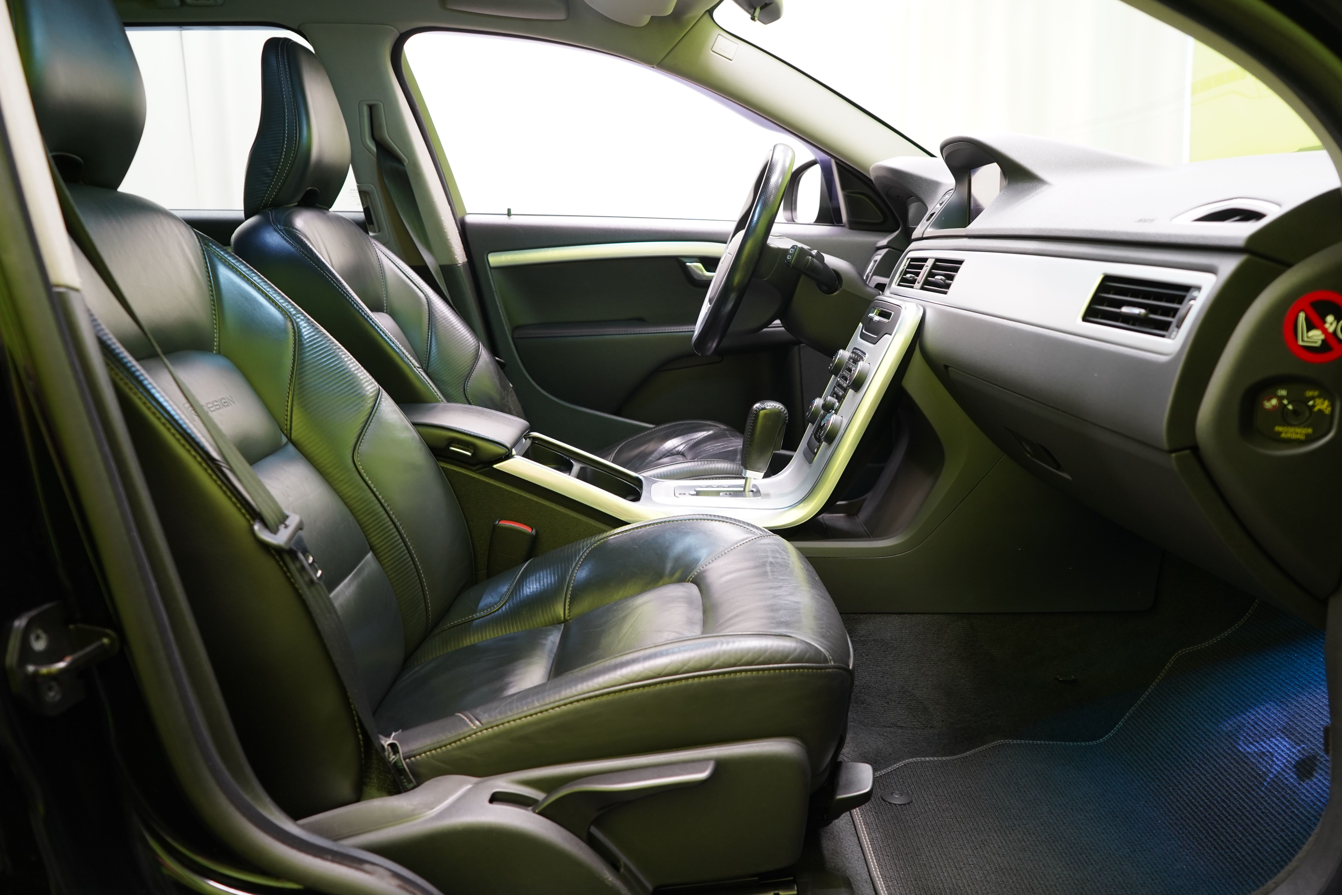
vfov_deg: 46.4
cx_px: 671
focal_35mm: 28
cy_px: 448
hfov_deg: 65.5
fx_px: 1044
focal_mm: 28
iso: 1250
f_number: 5
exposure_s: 1/15
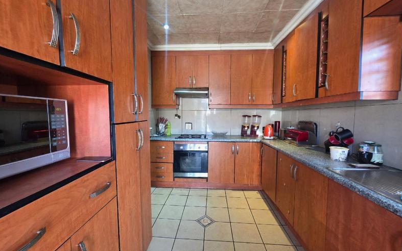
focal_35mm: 14
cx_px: 200
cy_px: 126
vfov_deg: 78.6
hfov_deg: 105.3
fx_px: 153
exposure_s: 1/50.3
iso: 400
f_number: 1.9
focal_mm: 2.2
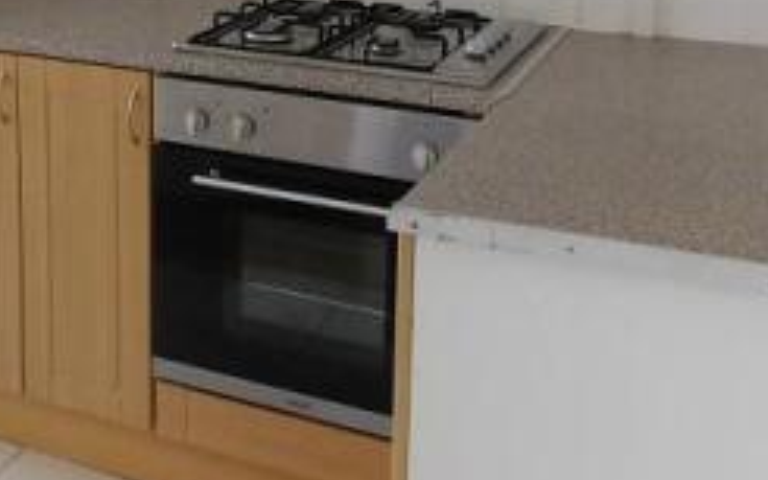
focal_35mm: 58
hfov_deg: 34.3
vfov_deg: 21.1
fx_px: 1214
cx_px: 183
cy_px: -64
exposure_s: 1/30
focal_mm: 4
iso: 400
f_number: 3
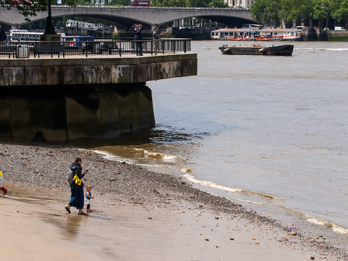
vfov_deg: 12.0
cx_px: 271
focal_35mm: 123
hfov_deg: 15.9
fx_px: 1237
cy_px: 107
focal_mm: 50
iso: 100
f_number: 13
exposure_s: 1/125
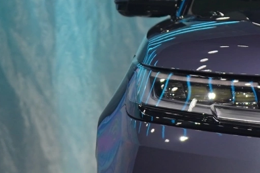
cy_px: 166
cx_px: 469
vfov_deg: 4.2
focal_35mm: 330
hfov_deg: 6.1
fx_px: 2382
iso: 800
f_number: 4
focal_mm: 70
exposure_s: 1/320
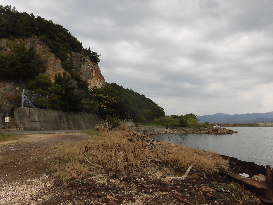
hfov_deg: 71.6
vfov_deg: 56.8
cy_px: 102
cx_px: 136
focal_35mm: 24
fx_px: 189
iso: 100
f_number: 7.8
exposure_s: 1/250
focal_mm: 4.3
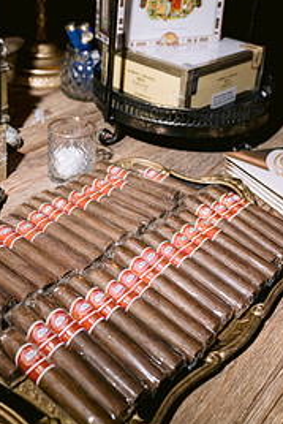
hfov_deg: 28.6
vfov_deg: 41.5
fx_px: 553
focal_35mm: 47
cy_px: 155
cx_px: 120
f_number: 4
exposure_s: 1/80
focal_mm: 28
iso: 400
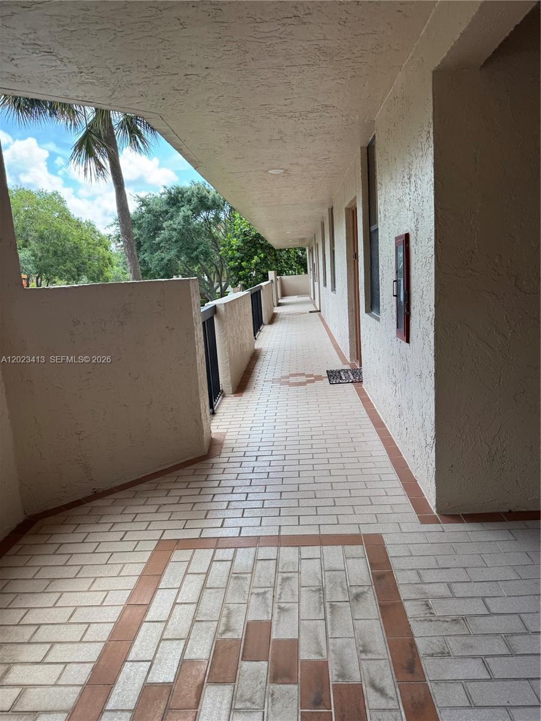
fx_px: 500
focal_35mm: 24
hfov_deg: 56.8
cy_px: 360
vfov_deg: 71.6
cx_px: 270
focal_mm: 6.76
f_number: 1.78
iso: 80
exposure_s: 1/535
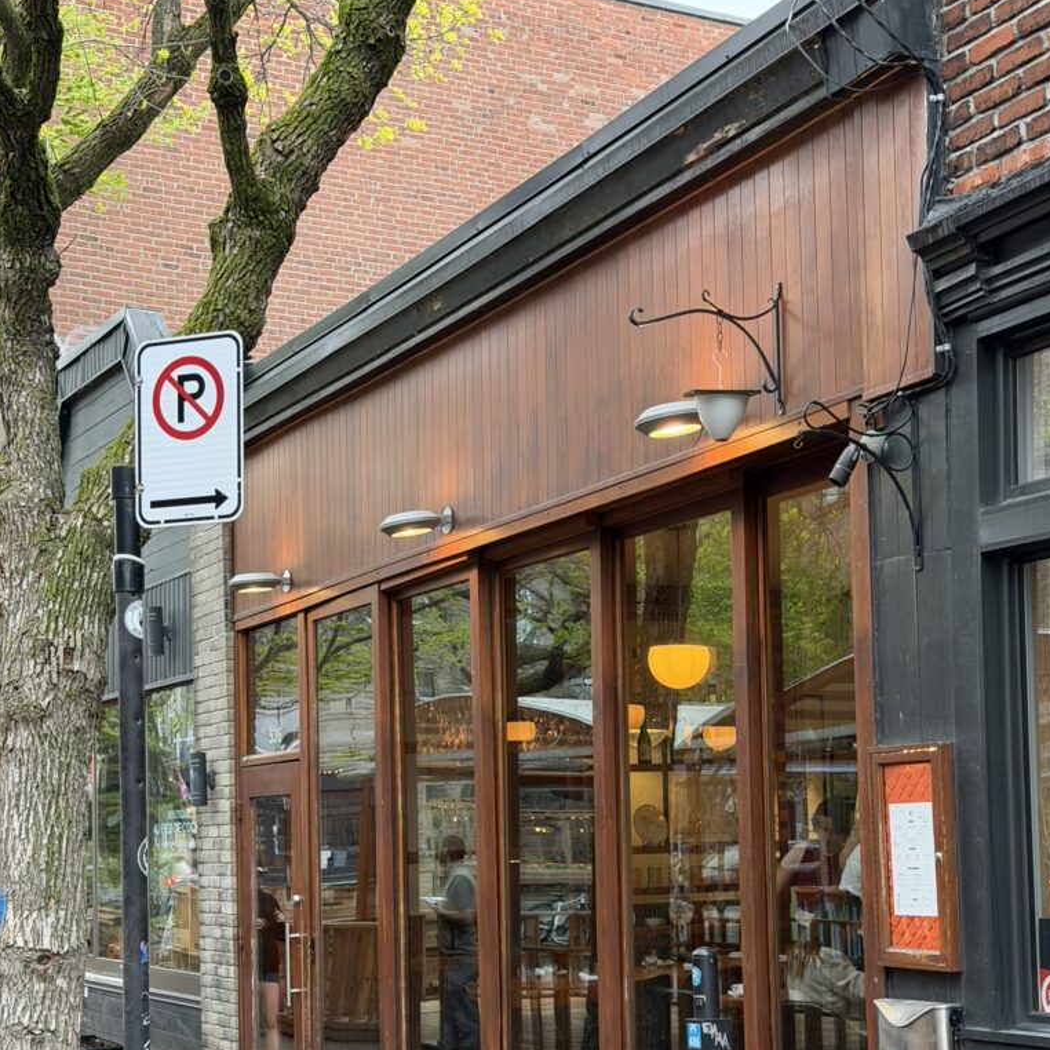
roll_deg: +1.3
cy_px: 689
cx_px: 525
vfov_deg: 29.9
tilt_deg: +4.9
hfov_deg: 30.0
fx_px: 1956
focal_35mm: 57
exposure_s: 1/60
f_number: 1.78
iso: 200
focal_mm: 6.76
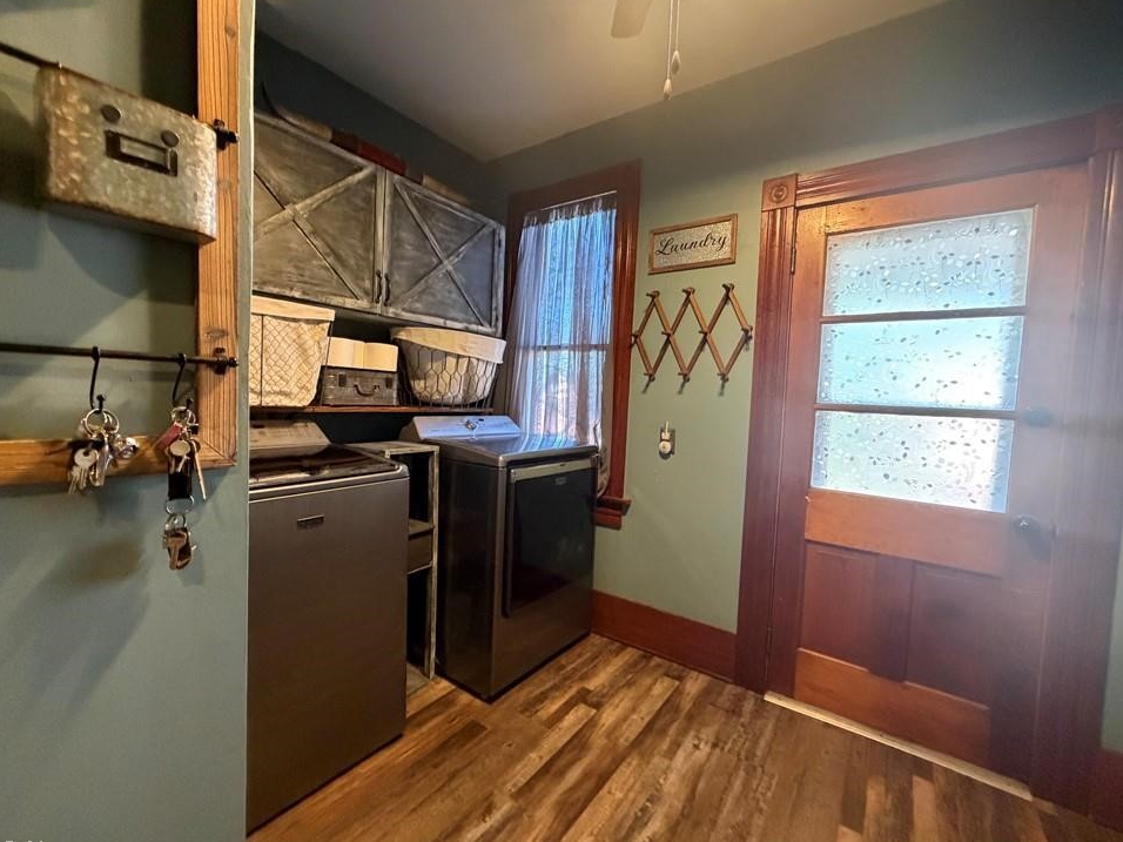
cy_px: 419
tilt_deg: -2.8
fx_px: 487
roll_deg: -2.1
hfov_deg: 98.2
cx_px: 560
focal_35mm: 15
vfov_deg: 81.7
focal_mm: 2.22
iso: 640
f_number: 2.2
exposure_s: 1/60
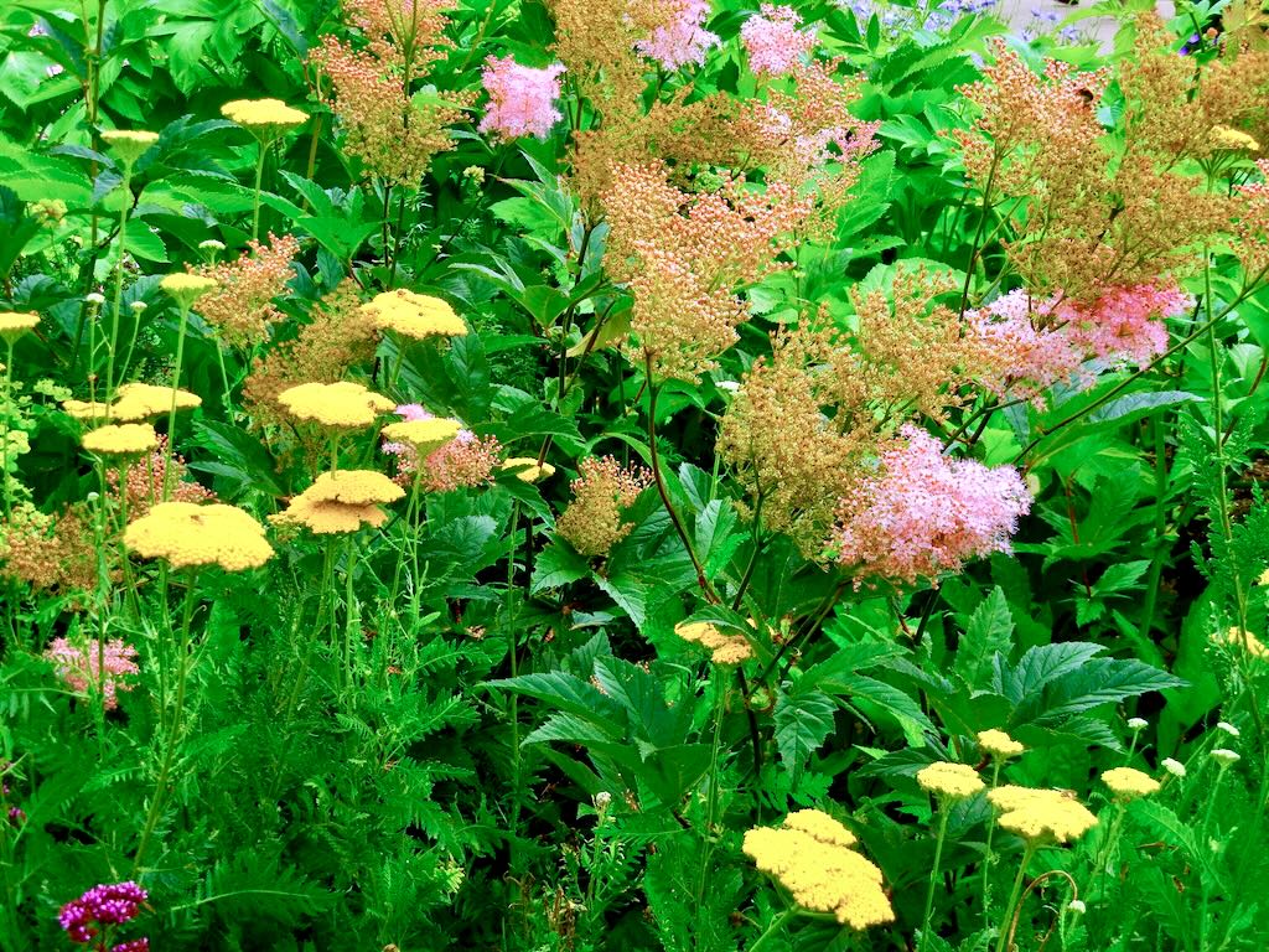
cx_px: 634
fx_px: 2163
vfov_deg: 24.8
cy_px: 476
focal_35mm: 59
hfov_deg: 32.7
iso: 160
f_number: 4
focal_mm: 10.6
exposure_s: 1/236
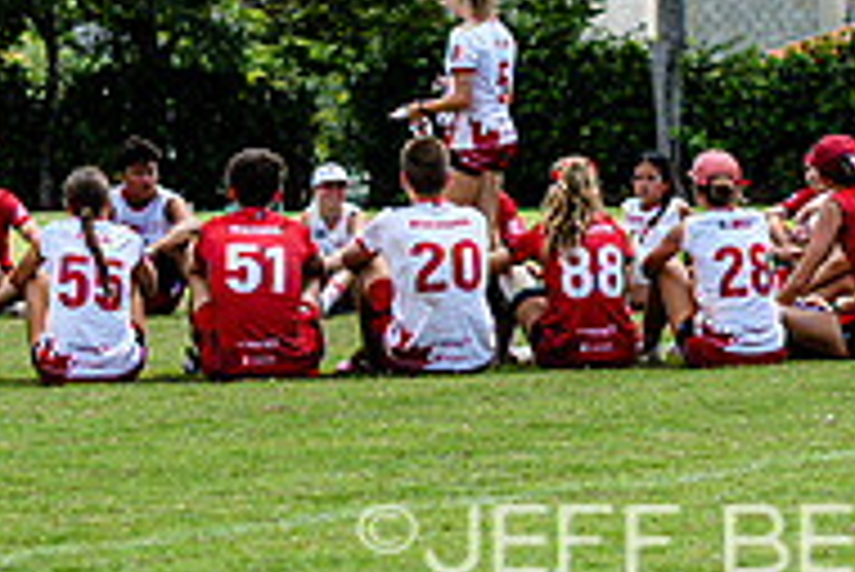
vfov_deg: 3.8
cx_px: 58
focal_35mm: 366
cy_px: -146
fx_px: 8699
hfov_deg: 5.6
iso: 100
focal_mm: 80
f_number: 3.2
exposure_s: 1/1000
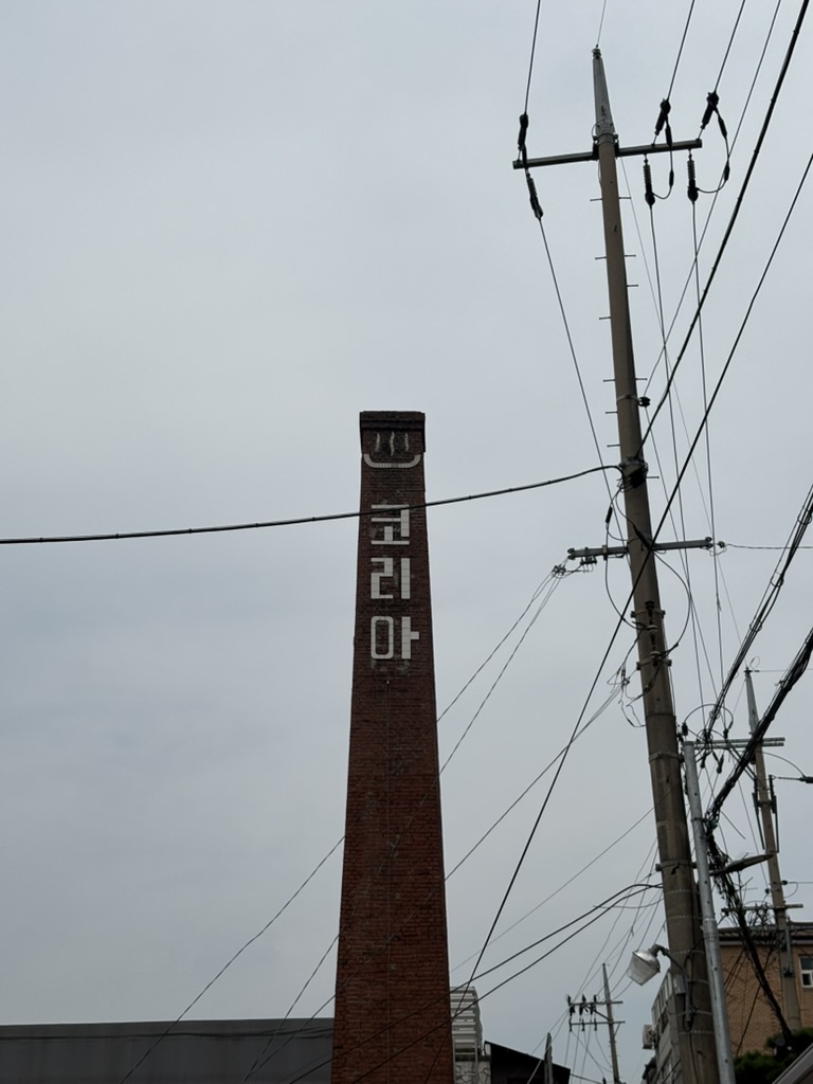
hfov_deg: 28.0
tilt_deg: +27.1
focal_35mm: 52
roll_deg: +0.0
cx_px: 406
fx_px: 1628
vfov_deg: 36.8
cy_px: 542
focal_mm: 5.96
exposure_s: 1/6369
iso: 25
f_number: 1.6
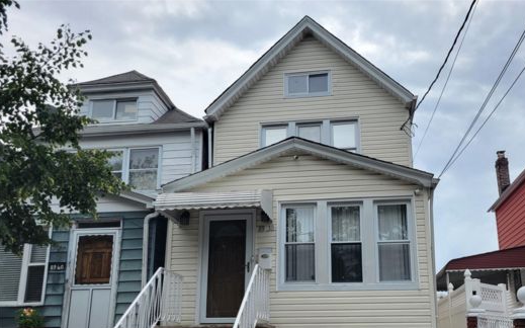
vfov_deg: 36.5
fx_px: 486
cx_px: 320
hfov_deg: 56.2
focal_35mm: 34
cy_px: 242
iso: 40
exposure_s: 1/1785
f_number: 1.8
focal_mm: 5.4
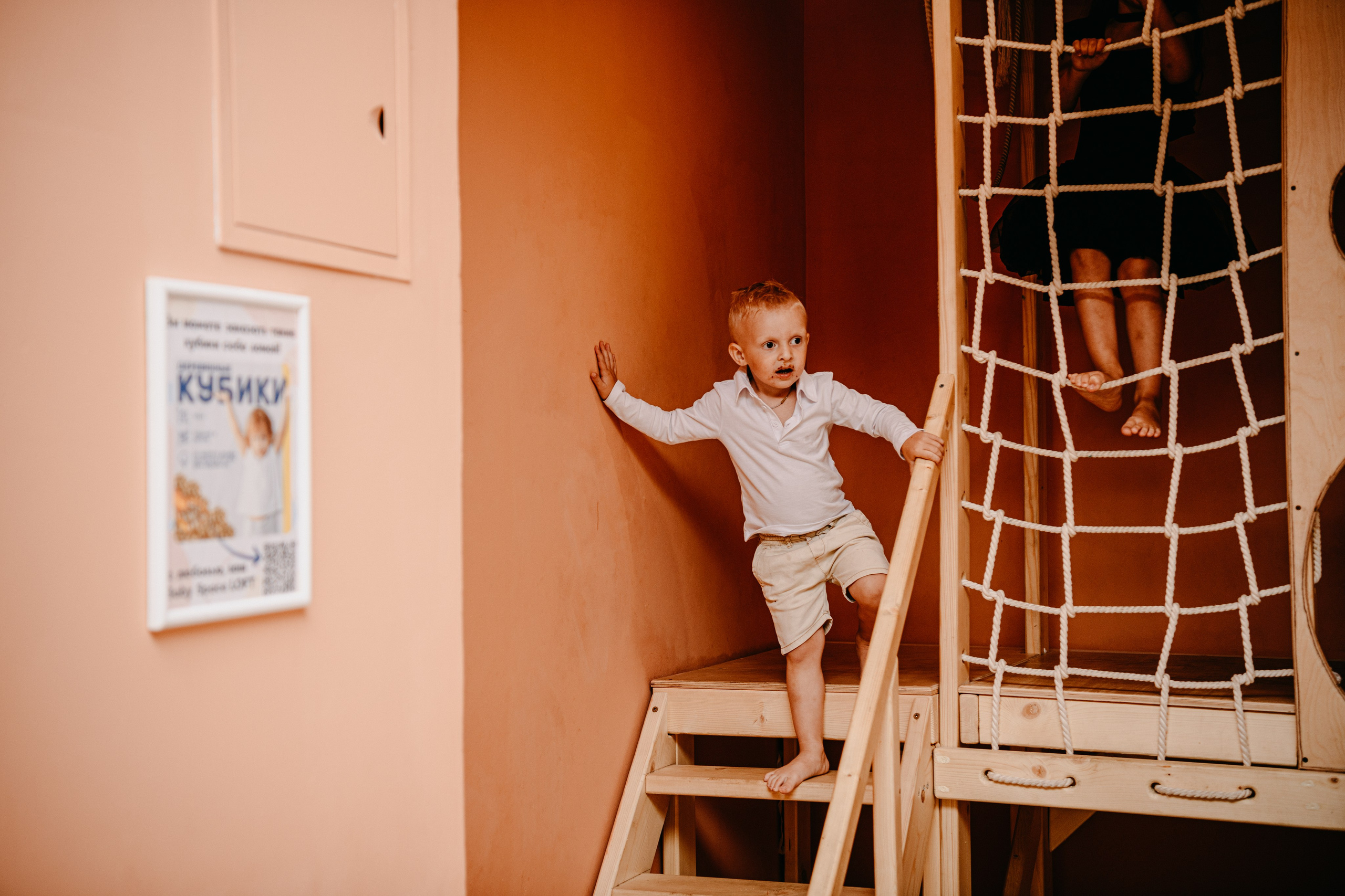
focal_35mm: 48
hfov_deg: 41.1
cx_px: 672
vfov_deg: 28.1
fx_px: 1793
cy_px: 448
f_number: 3.2
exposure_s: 1/160
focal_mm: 48
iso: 125
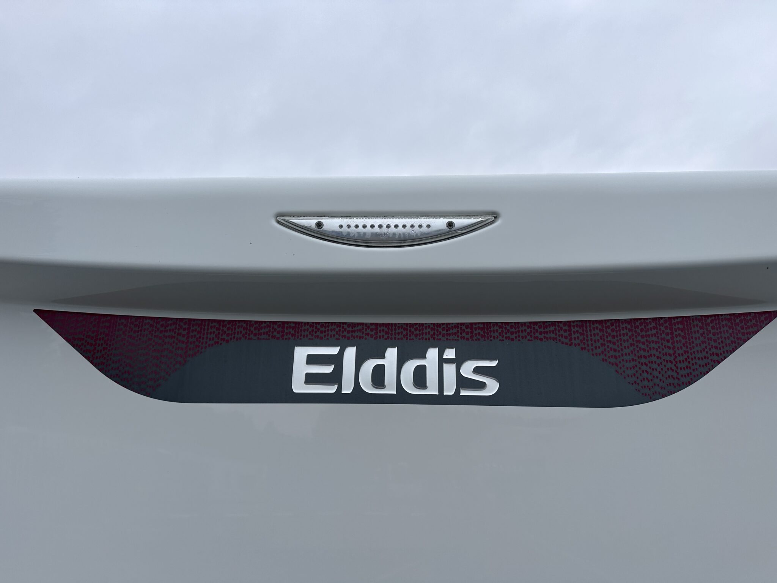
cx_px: 388
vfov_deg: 56.8
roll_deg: -1.1
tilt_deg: +16.7
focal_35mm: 24
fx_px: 539
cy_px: 292
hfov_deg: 71.6
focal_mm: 6.86
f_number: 1.78
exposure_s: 1/1916
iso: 80
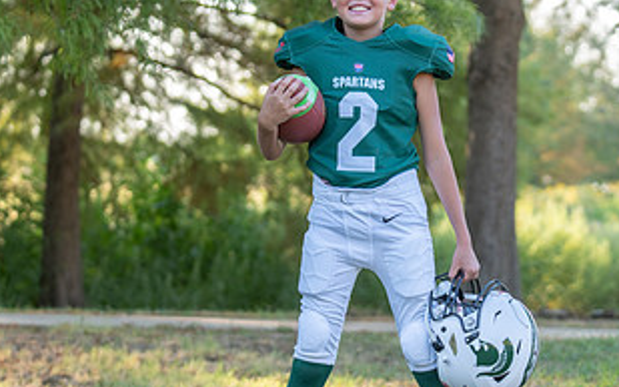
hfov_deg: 14.6
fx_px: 2412
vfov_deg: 9.2
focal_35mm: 143
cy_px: 226
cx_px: 411
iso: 160
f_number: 2.8
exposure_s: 1/320
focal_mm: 70
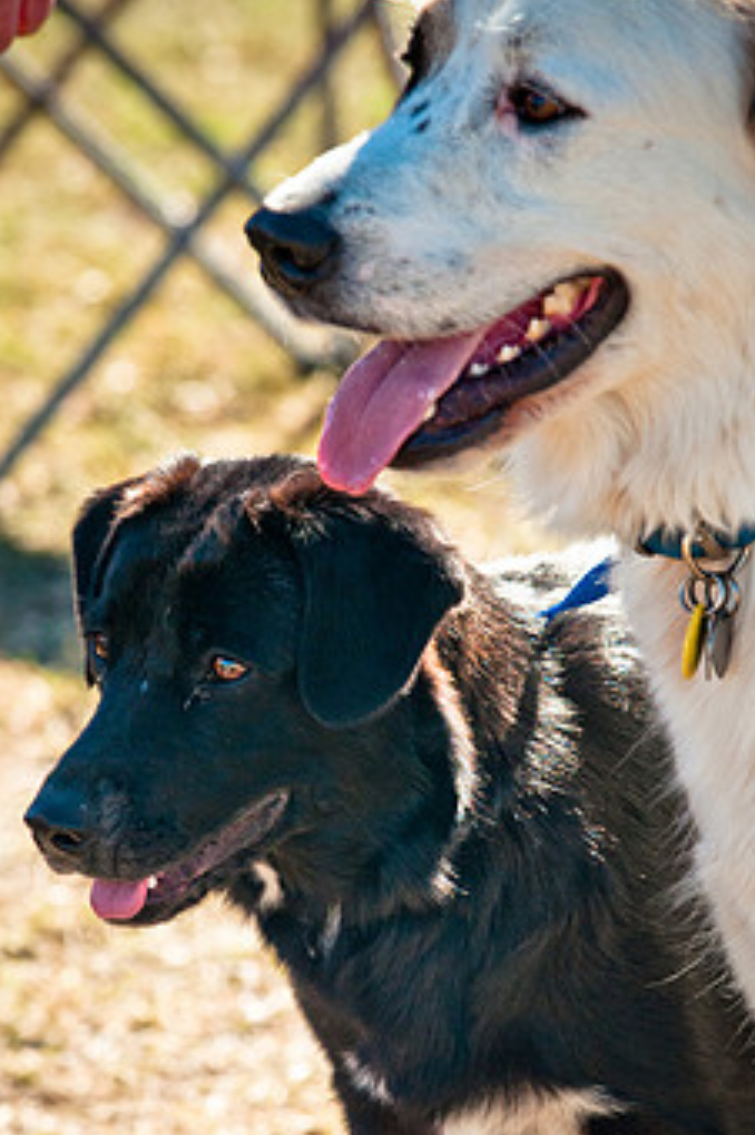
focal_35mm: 397
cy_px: 688
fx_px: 12513
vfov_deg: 5.2
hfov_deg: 3.5
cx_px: 389
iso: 400
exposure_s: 1/800
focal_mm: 200
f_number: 6.3
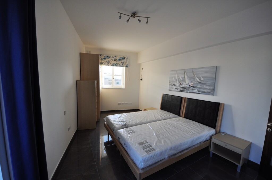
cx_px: 136
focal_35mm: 14
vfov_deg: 83.1
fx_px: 102
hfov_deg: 106.3
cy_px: 90
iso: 360
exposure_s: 1/125
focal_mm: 9
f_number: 5.6
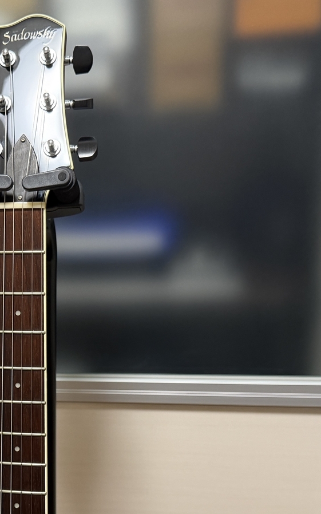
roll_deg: +2.9
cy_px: 257
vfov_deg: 56.7
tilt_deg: -19.3
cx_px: 27
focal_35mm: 34
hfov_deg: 34.9
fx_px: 476
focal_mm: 6.76
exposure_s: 1/50
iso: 250
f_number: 1.78
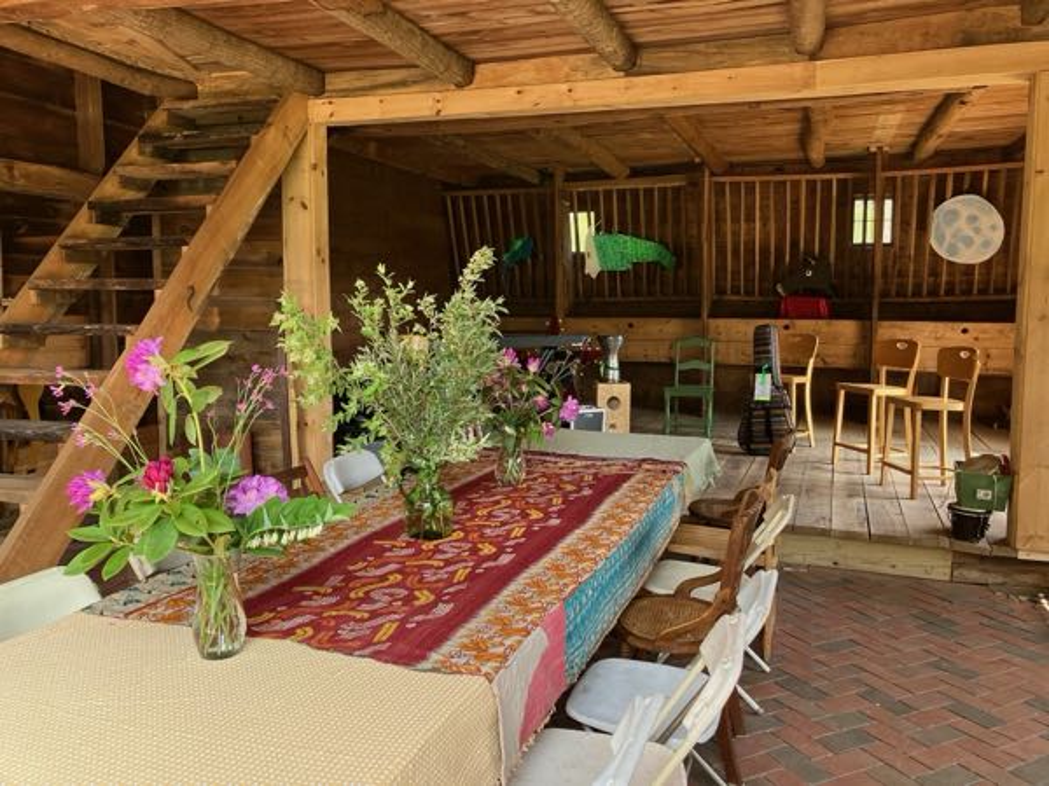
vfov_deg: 49.7
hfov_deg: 63.4
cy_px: 393
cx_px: 524
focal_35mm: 28
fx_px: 849
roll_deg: +0.2
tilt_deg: -5.4
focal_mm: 3.99
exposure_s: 1/121
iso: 80
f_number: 1.8
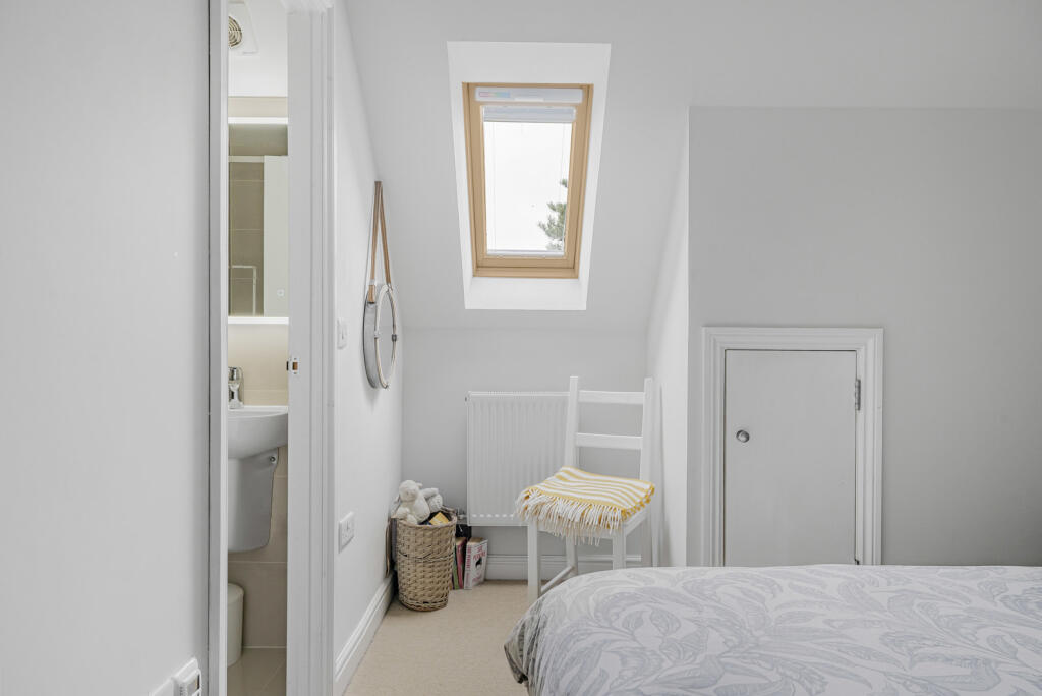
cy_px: 348
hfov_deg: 77.3
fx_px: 652
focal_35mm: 22
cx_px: 521
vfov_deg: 56.2
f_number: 9
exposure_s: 1/20
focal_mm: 22.5
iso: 400
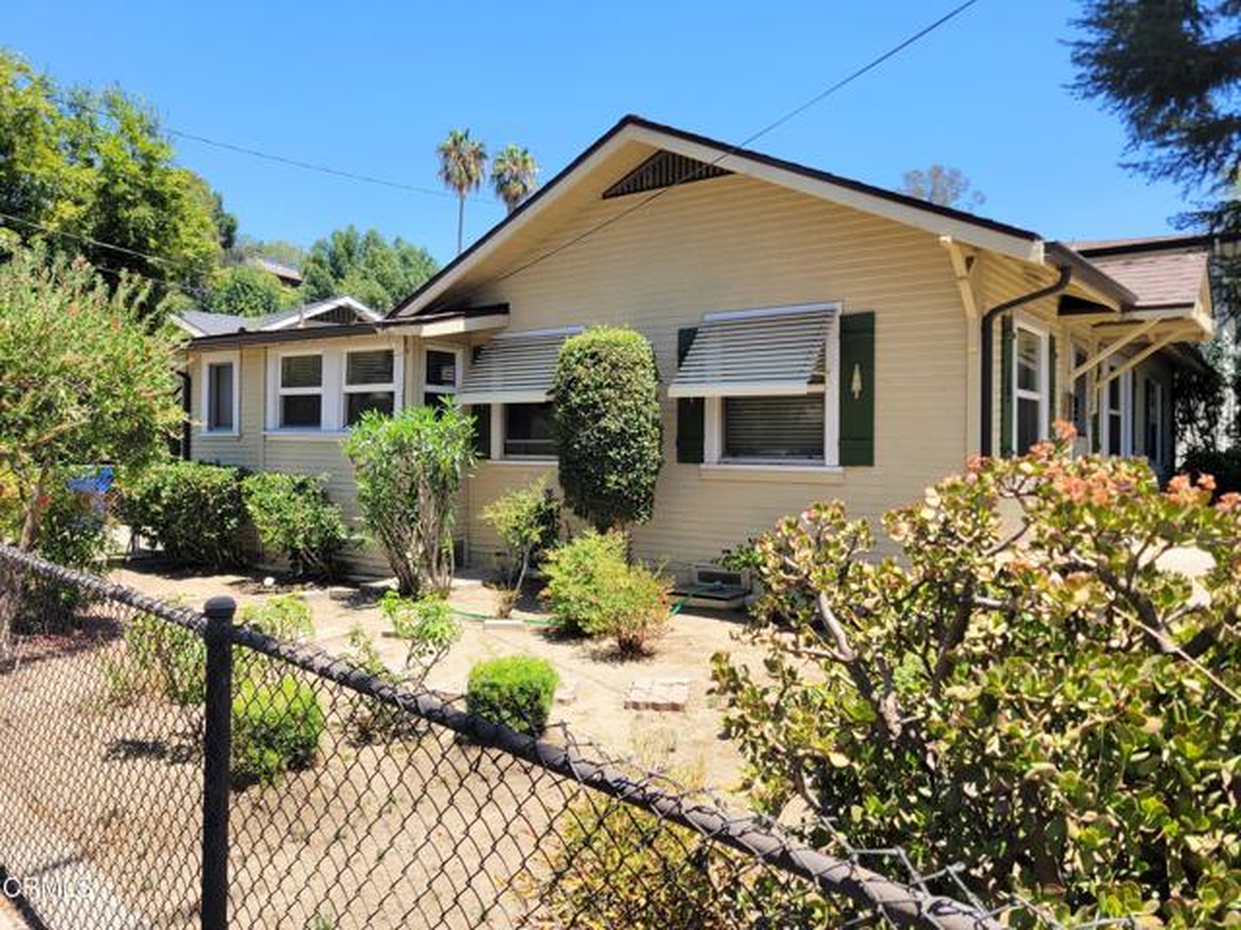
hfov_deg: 67.3
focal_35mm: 26
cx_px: 620
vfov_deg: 53.1
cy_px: 465
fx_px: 932
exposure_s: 1/1117
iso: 40
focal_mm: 5.4
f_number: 1.8
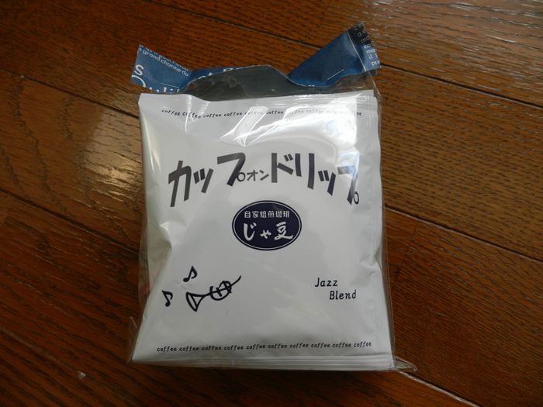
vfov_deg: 58.9
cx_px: 272
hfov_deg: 73.9
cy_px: 204
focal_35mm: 23
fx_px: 361
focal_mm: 4
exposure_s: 1/30
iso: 180
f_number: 3.4
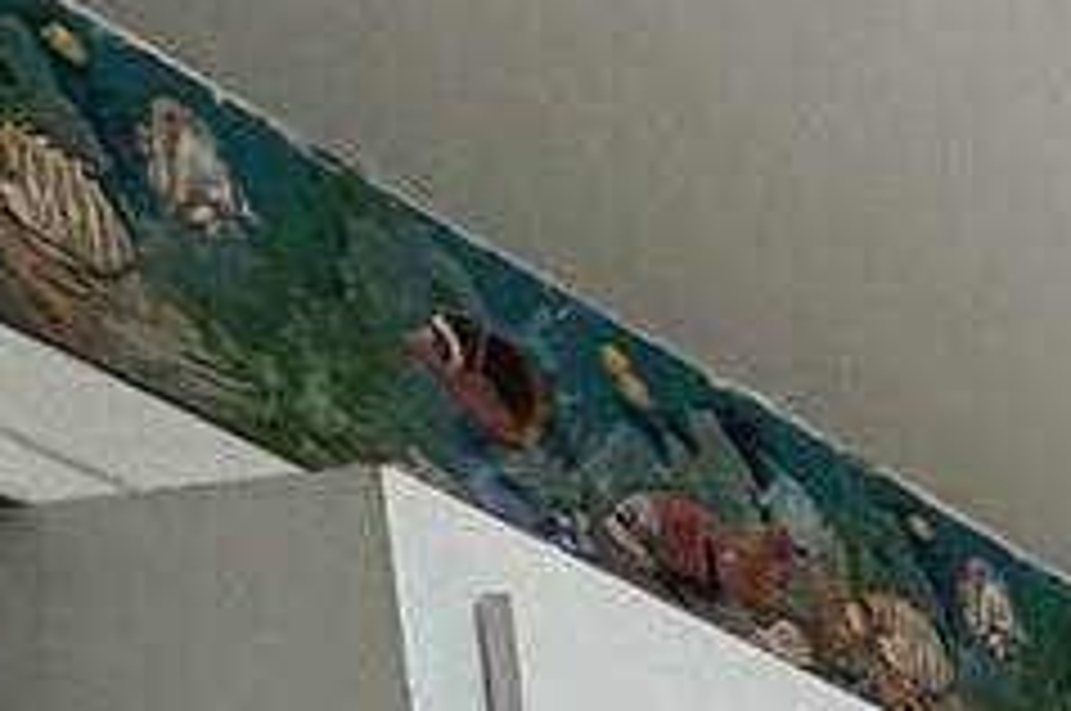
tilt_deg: -11.5
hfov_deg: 13.1
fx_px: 2912
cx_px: 2808
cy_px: 2516
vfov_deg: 9.0
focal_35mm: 98
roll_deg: -1.3
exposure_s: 1/60
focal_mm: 2.22
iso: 250
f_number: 2.2
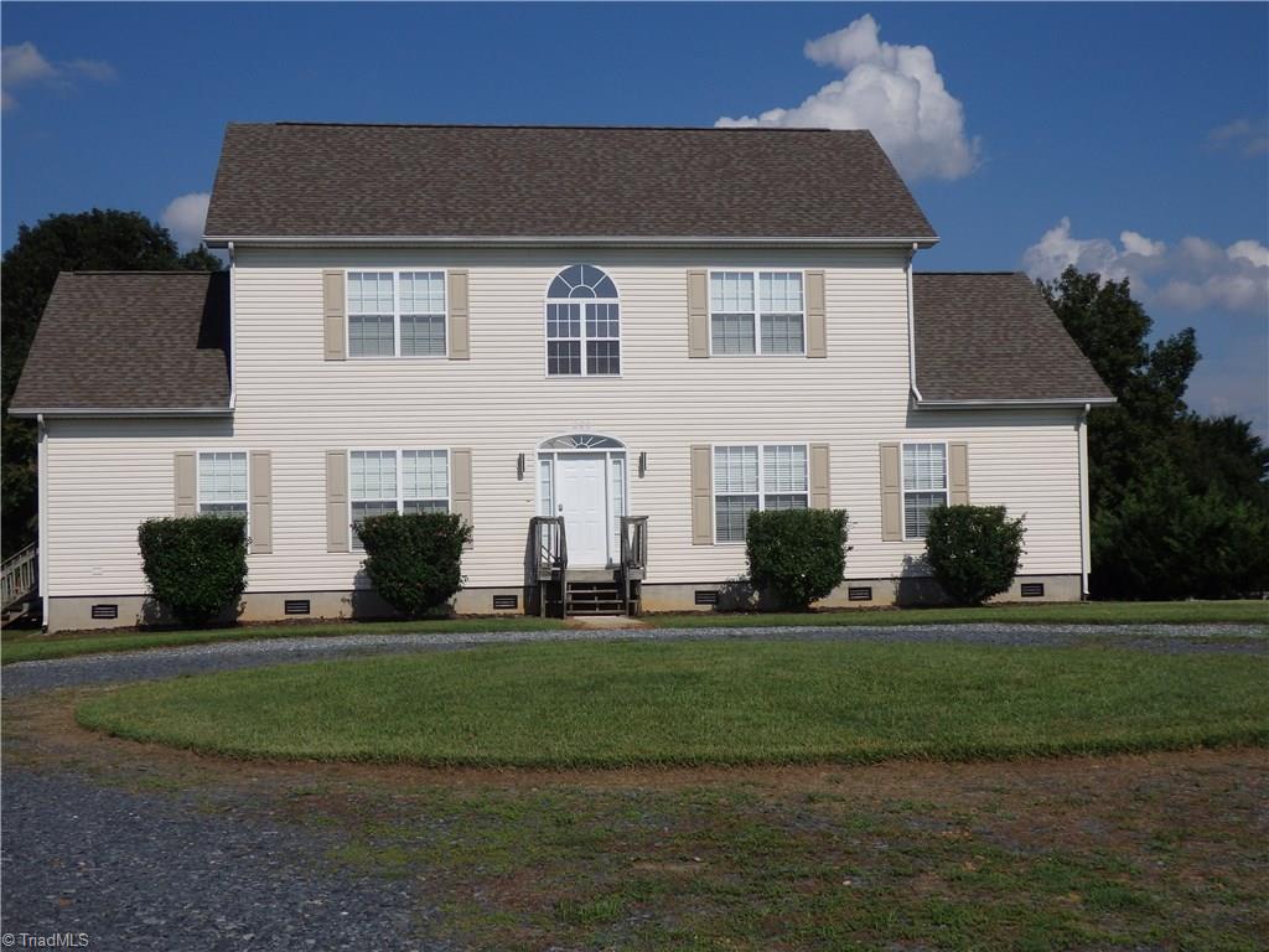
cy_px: 476
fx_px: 1650
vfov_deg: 32.2
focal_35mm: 45
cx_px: 634
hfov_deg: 42.1
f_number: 10.8
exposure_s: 1/320
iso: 100
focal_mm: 8
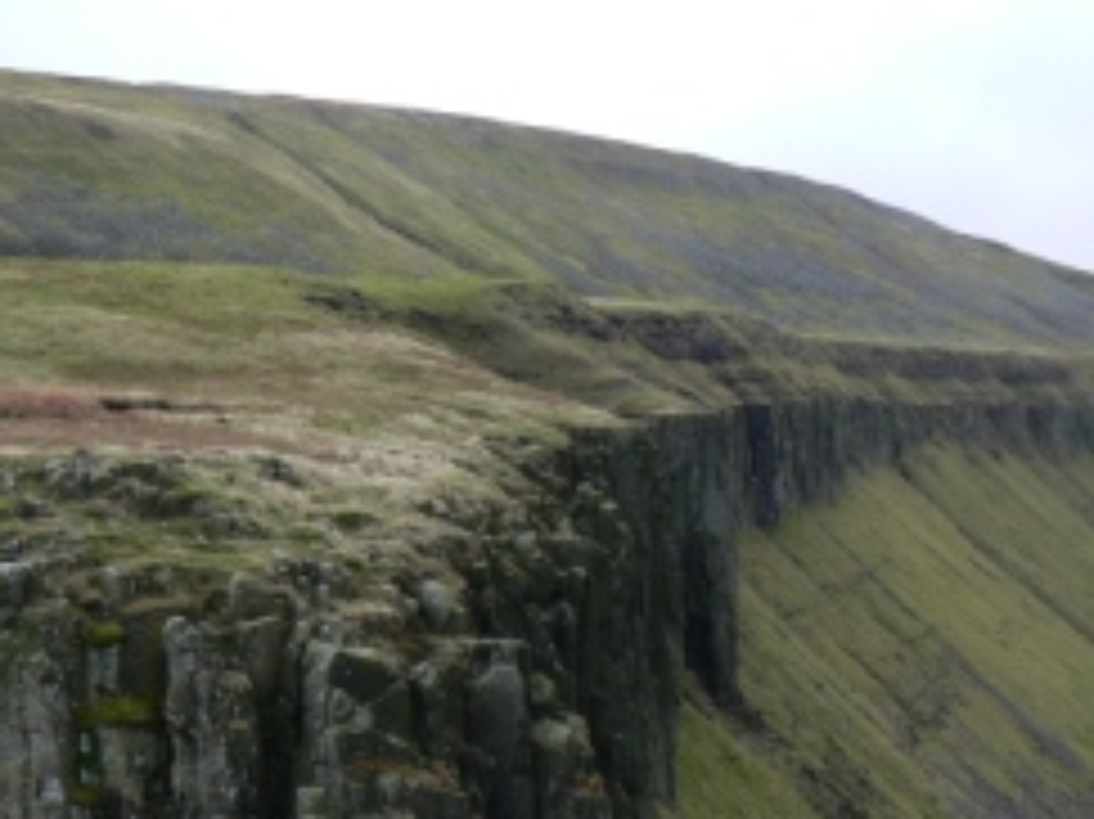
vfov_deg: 22.7
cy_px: 598
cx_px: 446
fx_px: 2022
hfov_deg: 30.2
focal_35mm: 64
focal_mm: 6
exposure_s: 1/100
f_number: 4.5
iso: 80
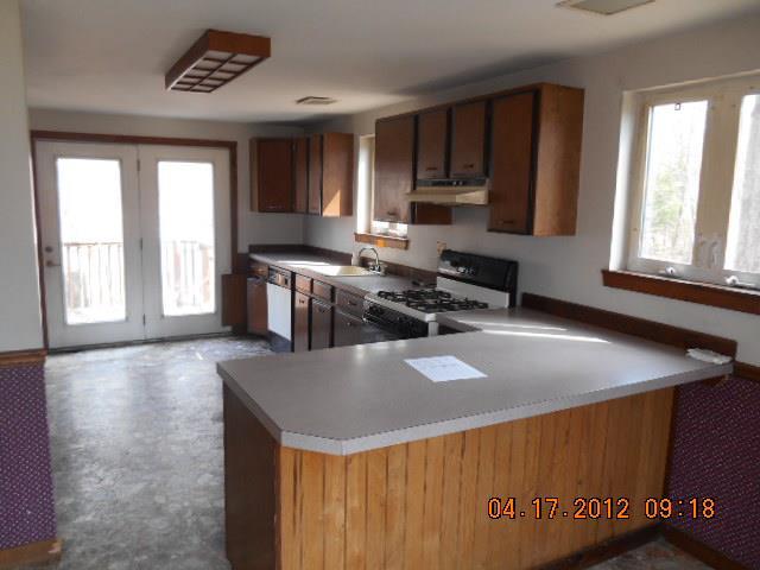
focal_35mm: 26
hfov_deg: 67.3
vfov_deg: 53.1
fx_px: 571
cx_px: 380
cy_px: 285
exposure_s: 1/30
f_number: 3.4
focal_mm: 4.7
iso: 140
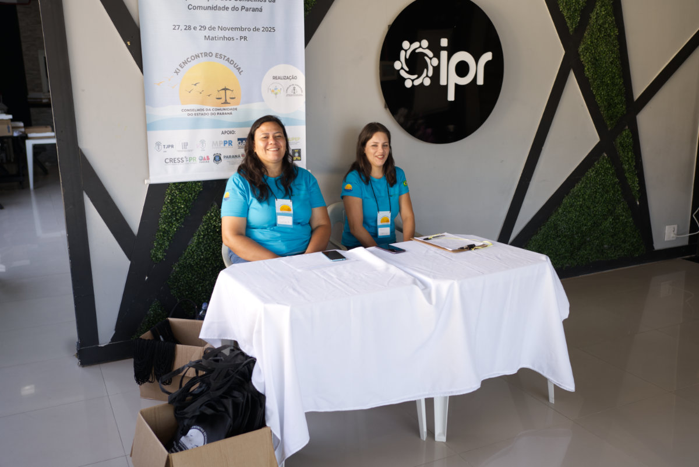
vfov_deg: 37.9
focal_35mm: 35
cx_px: 350
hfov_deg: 54.4
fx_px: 680
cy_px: 234
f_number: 2.8
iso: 200
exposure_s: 1/100
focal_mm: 35
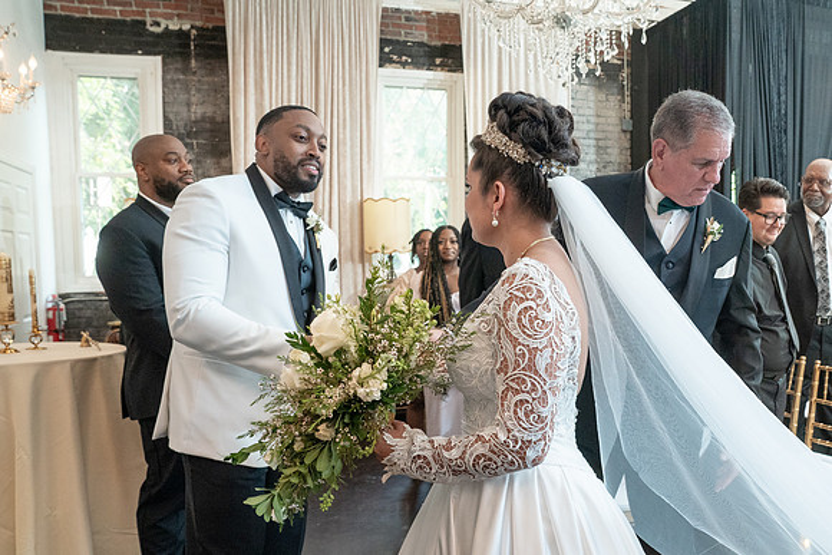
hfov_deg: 59.4
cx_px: 509
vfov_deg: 42.1
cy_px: 314
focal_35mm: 31
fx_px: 720
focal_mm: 24
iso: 2000
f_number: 4.5
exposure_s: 1/250
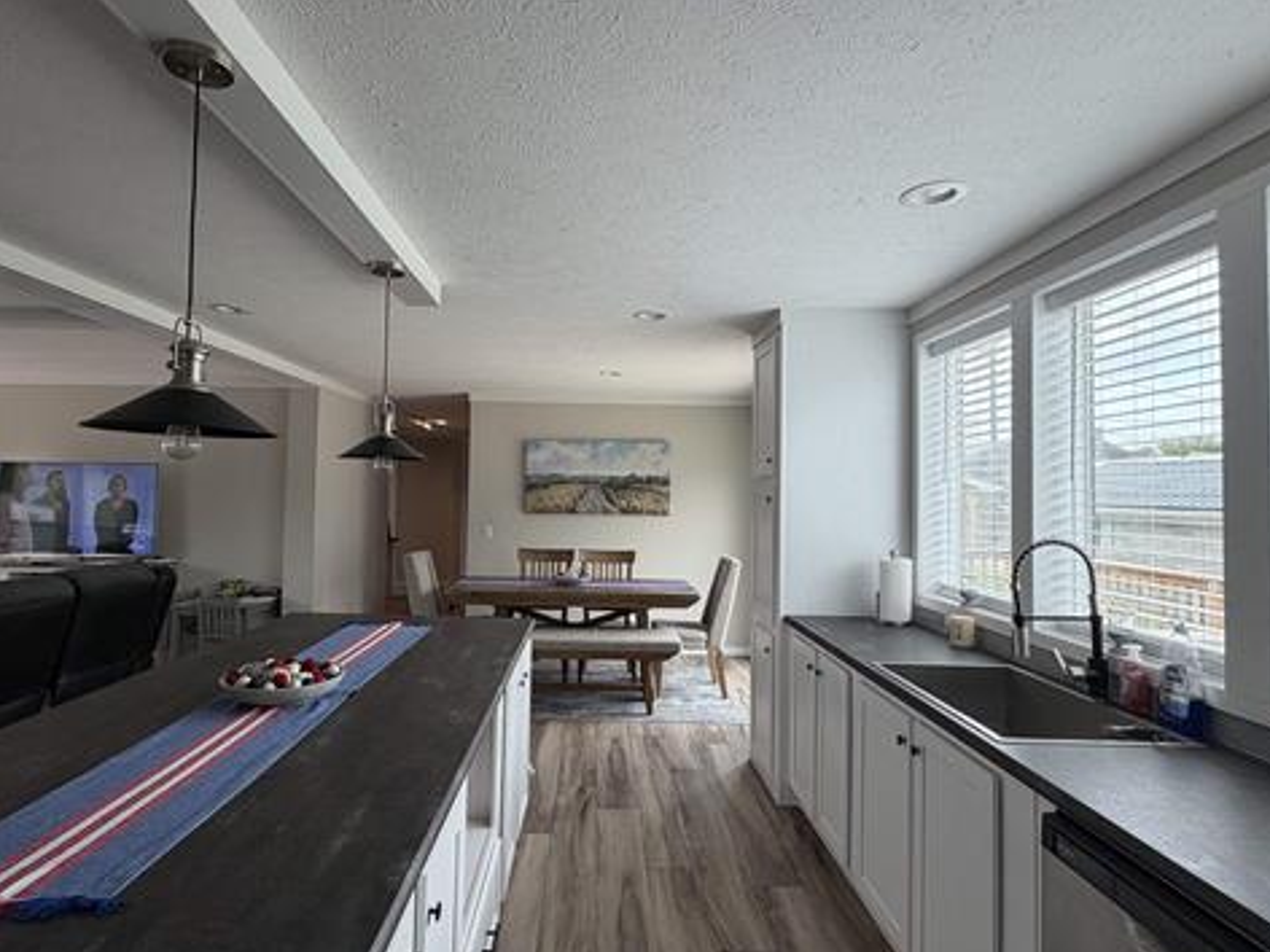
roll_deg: -0.5
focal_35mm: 19
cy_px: 468
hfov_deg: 84.6
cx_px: 600
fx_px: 697
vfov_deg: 68.7
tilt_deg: +2.2
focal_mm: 2.22
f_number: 2.2
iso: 50
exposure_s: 1/121
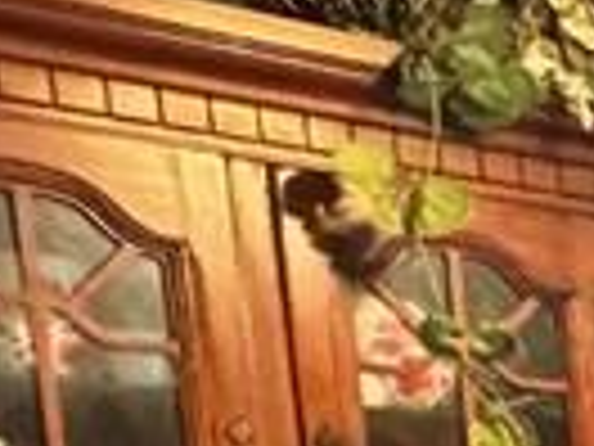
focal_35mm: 109
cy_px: 915
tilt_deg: -10.1
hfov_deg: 10.9
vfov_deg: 12.0
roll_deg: -0.3
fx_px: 1870
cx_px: 1836
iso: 1250
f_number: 2.2
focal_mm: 2.22
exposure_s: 1/30
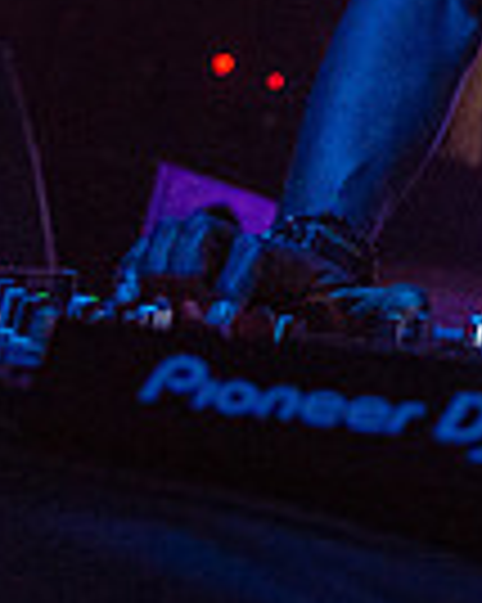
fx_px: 1892
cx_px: 1005
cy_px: -137
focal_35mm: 106
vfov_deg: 17.2
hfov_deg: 12.5
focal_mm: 26
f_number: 2.8
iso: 4000
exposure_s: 1/320
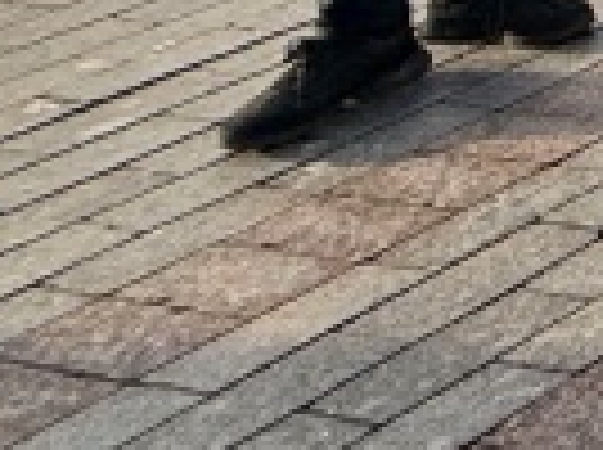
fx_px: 1861
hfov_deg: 10.0
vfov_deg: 10.8
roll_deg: -0.2
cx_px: 2025
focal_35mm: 107
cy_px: -756
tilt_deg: -3.8
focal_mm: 2.22
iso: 50
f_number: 2.2
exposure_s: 1/694
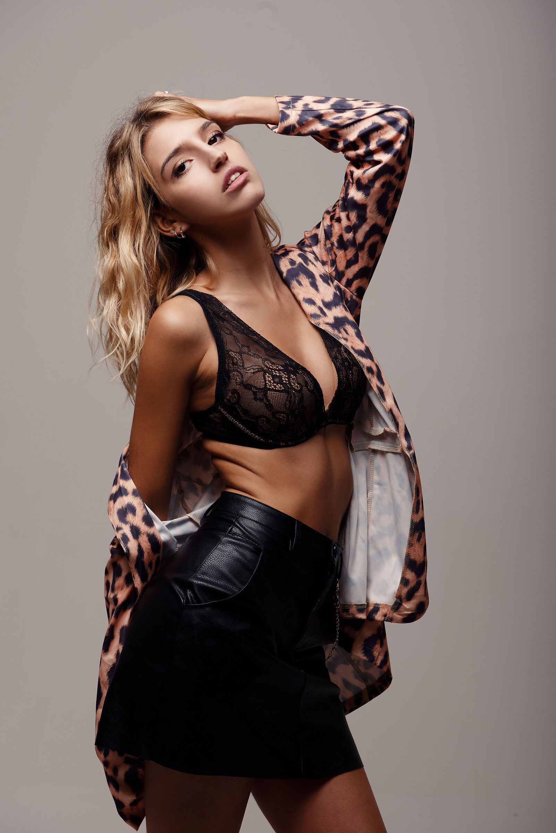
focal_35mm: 66
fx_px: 1528
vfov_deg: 30.5
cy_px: 416
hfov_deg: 20.6
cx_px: 278
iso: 100
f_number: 9
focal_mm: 66
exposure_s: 1/160
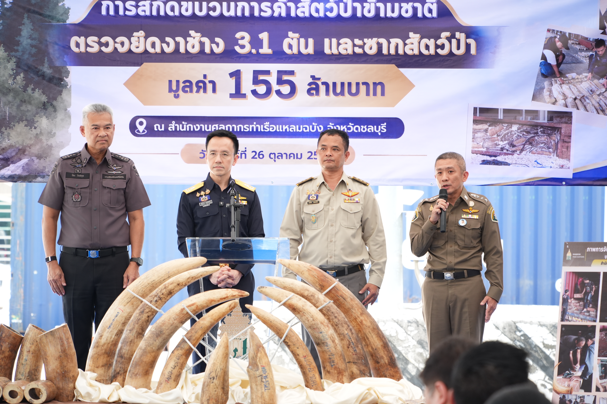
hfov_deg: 13.1
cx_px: 304
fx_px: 2640
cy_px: 202
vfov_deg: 8.8
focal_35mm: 157
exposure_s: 1/160
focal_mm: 156.6
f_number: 6.3
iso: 800
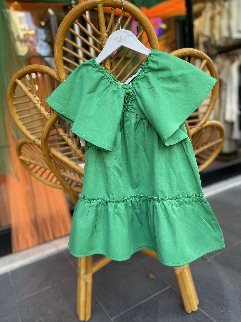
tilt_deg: -10.0
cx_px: 120
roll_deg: +7.0
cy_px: 161
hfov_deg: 53.1
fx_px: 241
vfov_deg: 67.3
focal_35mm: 26
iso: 64
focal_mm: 5.1
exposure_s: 1/121
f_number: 1.6
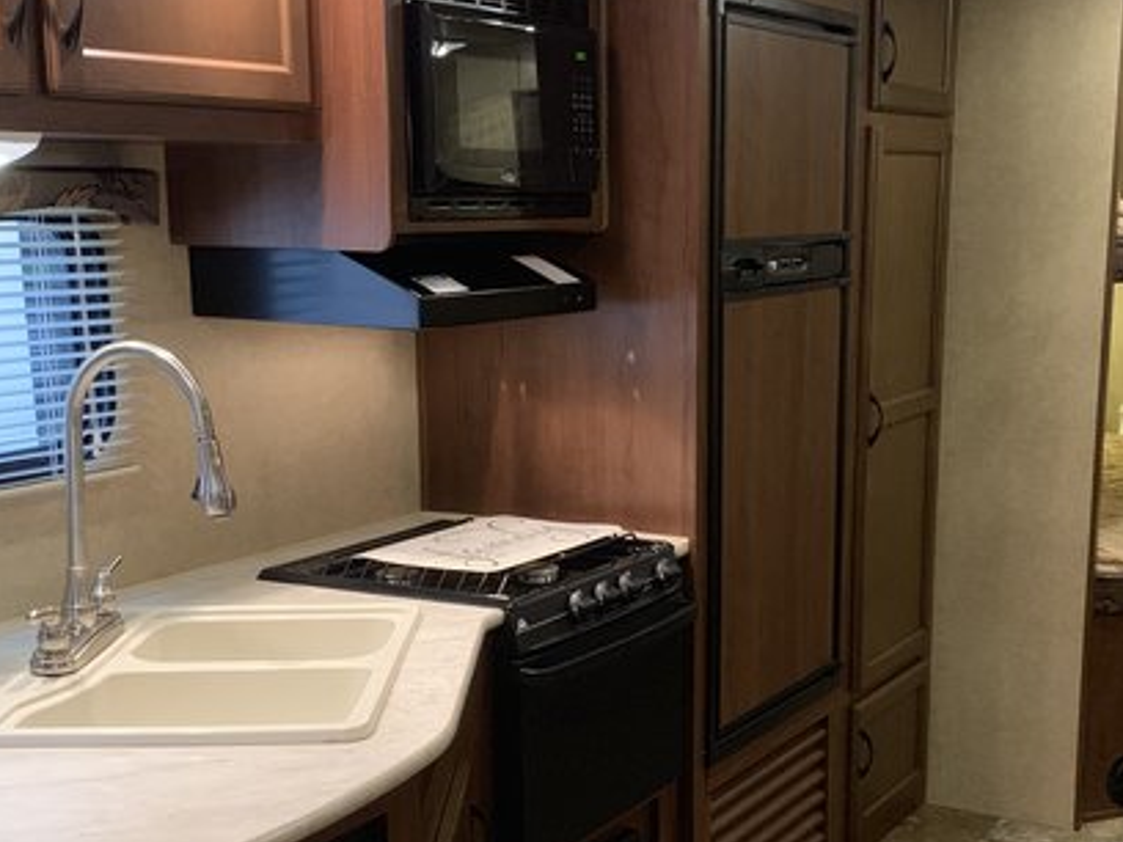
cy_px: 567
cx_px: 586
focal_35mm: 51
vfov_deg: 28.4
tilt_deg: -10.9
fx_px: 1655
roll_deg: +1.9
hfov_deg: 37.5
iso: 500
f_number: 1.8
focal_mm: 4.25
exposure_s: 1/30
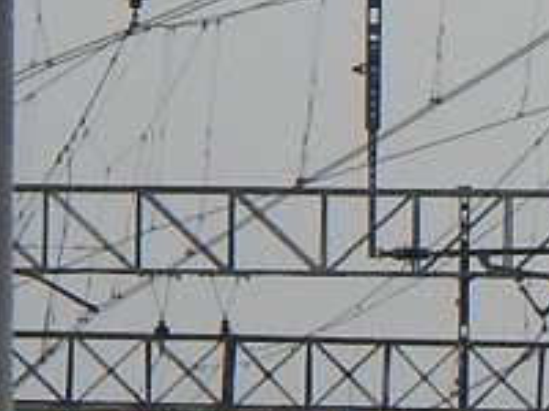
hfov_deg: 3.6
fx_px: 8628
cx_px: 1497
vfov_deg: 2.7
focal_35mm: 544
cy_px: 275
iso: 125
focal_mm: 13.5
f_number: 4.2
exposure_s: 1/1000
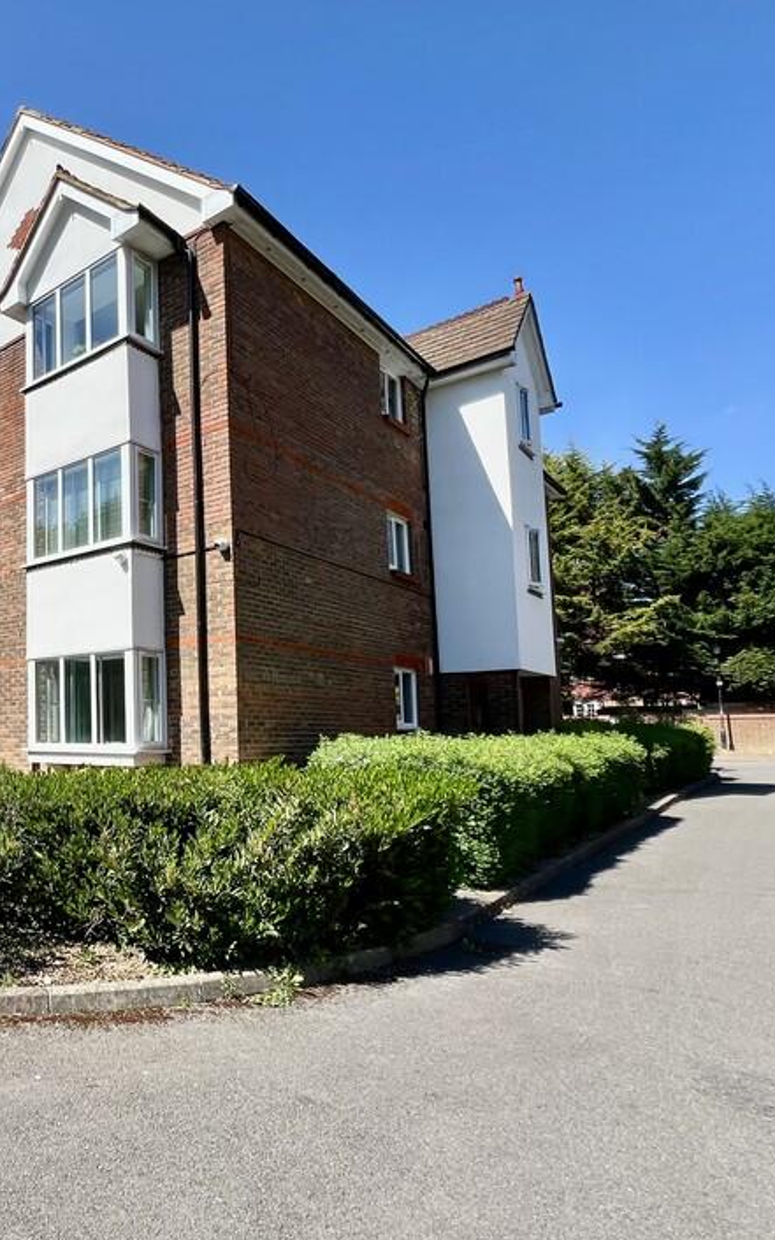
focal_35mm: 20
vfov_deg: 84.9
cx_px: -30
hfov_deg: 47.4
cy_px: 671
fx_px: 676
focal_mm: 1.57
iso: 32
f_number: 1.8
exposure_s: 1/986
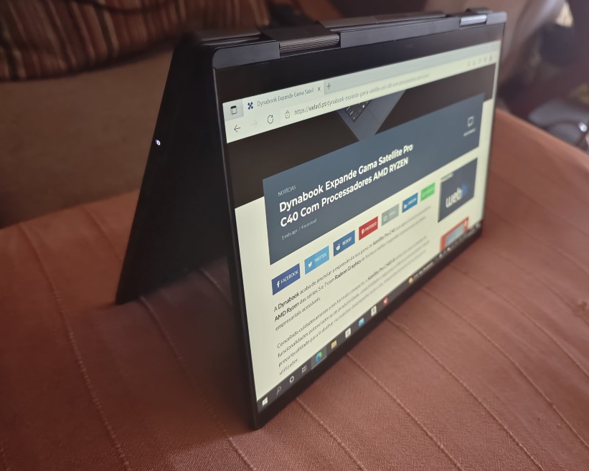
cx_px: 324
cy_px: 223
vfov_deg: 51.5
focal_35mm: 28
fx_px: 488
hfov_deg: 62.1
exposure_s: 1/352
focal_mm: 6.51
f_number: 1.57
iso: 3101
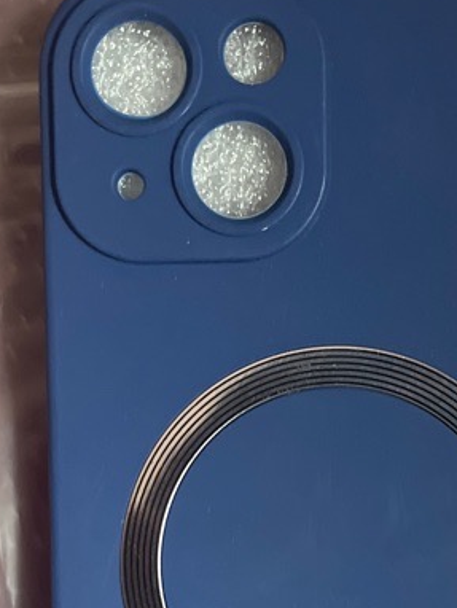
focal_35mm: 68
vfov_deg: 27.3
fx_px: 1196
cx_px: 328
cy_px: 568
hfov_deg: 21.5
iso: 640
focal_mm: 5.1
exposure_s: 1/38
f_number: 1.6
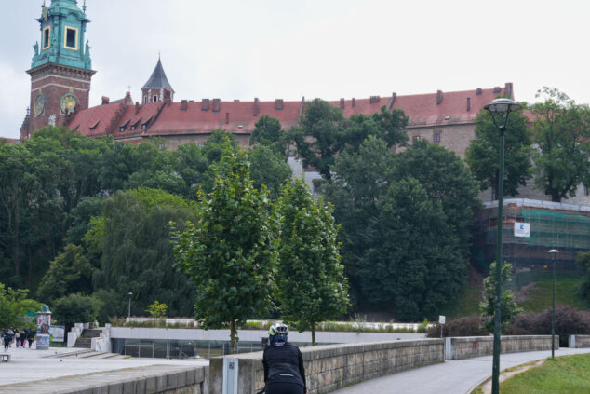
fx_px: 1033
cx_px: 289
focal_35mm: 63
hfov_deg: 31.9
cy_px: 215
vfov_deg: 21.6
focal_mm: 26
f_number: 5
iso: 100
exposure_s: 1/400
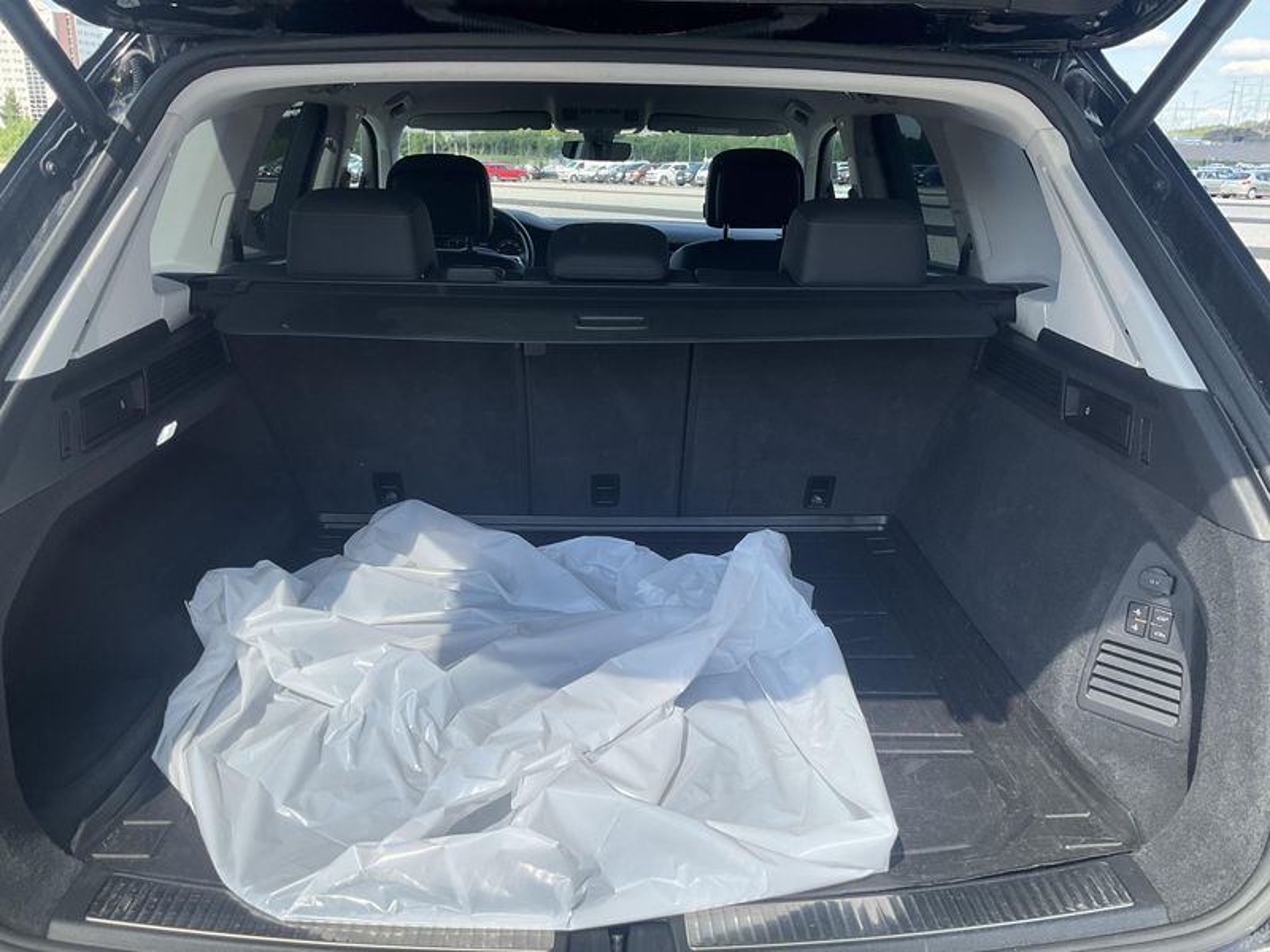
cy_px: 476
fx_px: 1064
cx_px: 635
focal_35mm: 29
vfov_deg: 48.2
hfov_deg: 61.7
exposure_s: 1/929
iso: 25
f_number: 1.8
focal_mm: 3
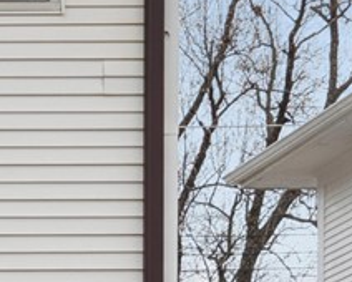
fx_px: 2586
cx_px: -570
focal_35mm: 248
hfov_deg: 7.2
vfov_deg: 6.2
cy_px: 134
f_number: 8
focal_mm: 33
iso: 400
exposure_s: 1/1250
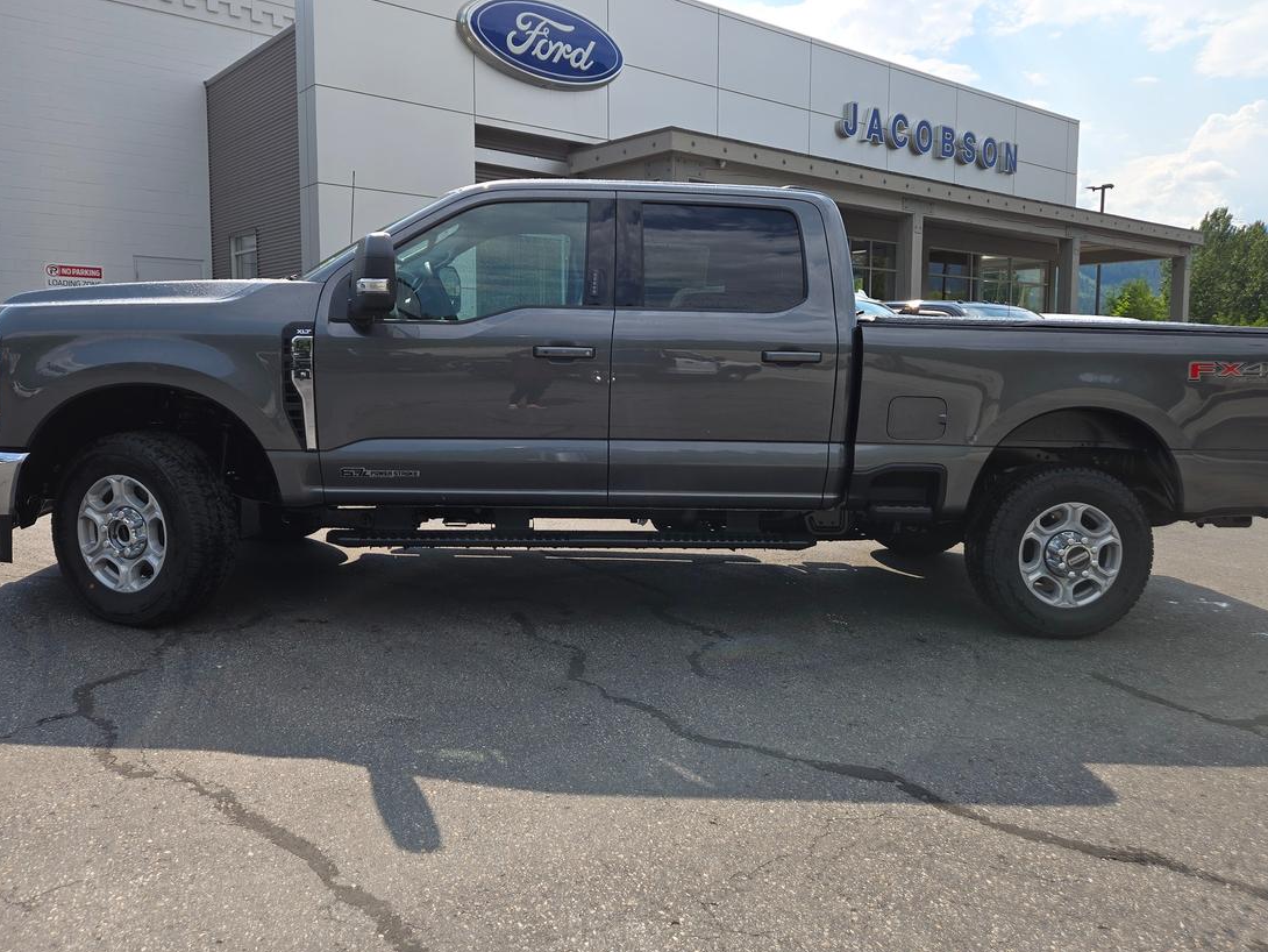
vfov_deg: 51.3
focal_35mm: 27
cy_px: 427
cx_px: 663
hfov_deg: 65.3
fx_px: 989
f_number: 1.8
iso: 25
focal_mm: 5.4
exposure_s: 1/1480
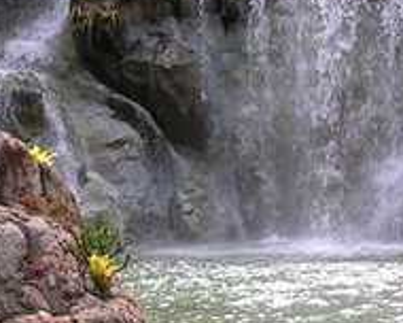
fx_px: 1491
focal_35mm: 125
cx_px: 191
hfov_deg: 15.4
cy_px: 104
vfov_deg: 12.3
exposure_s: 1/160
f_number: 5.6
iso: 50
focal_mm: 5.8
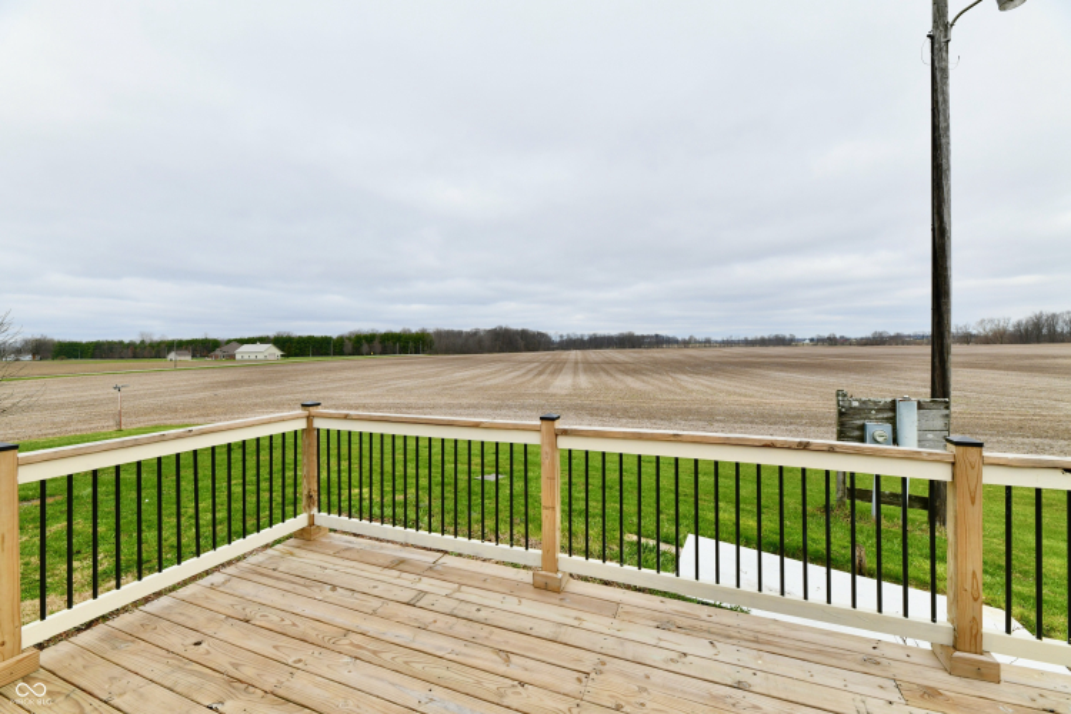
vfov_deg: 81.2
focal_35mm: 14
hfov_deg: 104.3
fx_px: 416
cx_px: 536
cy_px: 357
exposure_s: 1/500
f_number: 11
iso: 640
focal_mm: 14
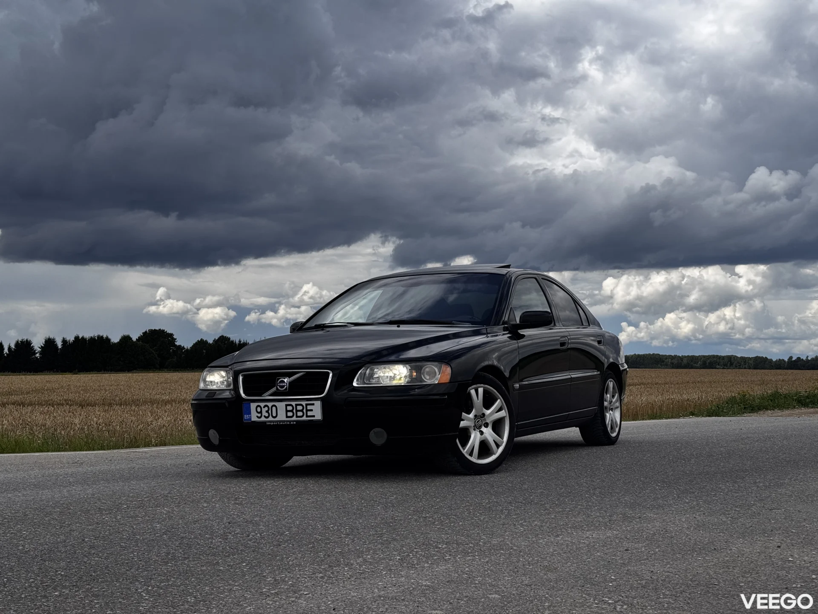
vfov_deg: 30.3
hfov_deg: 39.7
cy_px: 307
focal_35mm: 48
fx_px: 1134
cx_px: 409
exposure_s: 1/2833
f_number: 1.78
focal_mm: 6.76
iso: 64
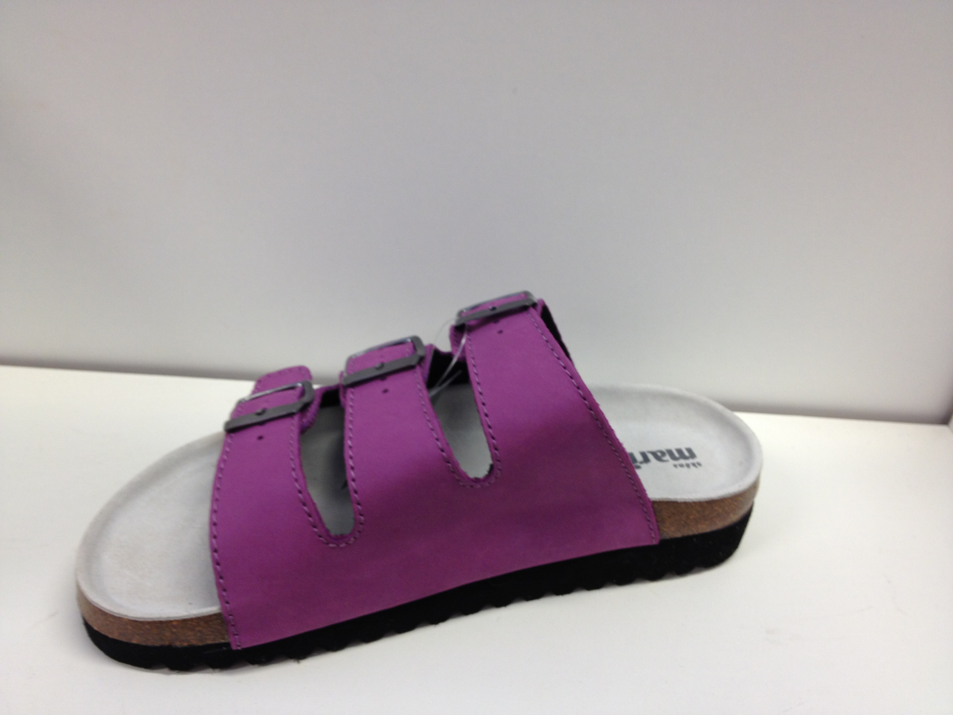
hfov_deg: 52.6
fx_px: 964
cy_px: 358
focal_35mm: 35
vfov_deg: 40.7
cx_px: 476
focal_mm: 4.28
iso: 64
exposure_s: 1/20
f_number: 2.4
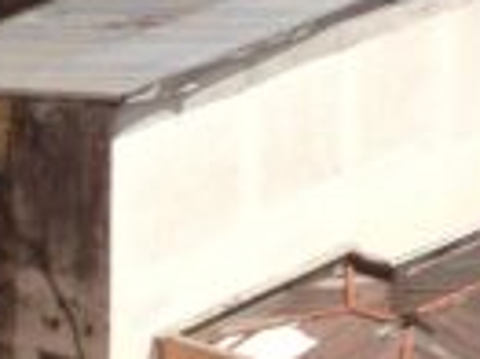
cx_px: 1645
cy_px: -865
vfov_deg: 5.0
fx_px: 3796
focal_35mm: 274
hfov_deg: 6.4
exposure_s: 1/2045
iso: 64
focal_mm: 4.28
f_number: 2.4
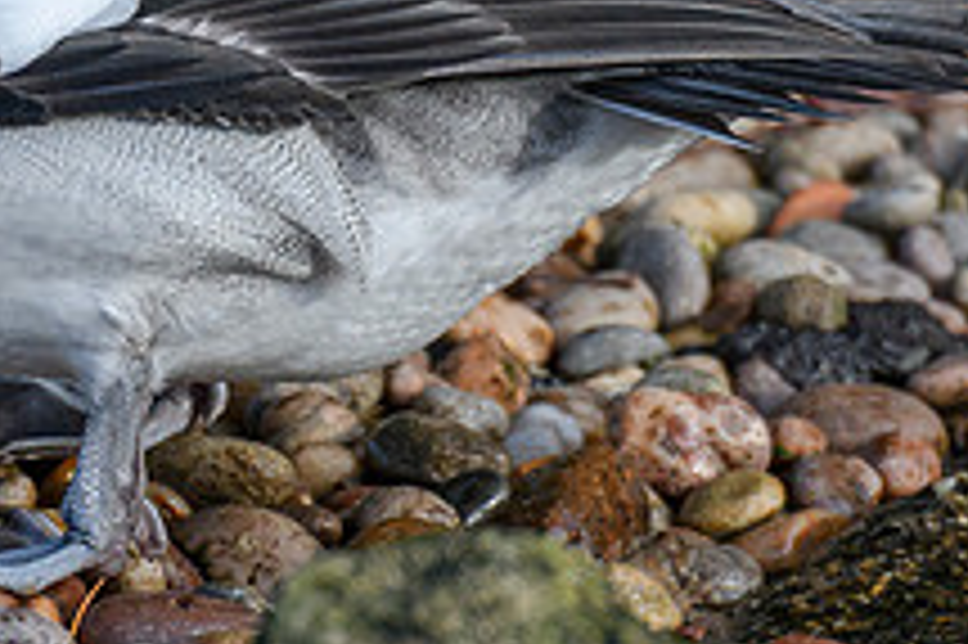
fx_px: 48362
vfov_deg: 0.8
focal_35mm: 1800
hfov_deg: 1.1
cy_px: 512
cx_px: -254
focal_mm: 400
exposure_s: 1/1250
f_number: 5.6
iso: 640
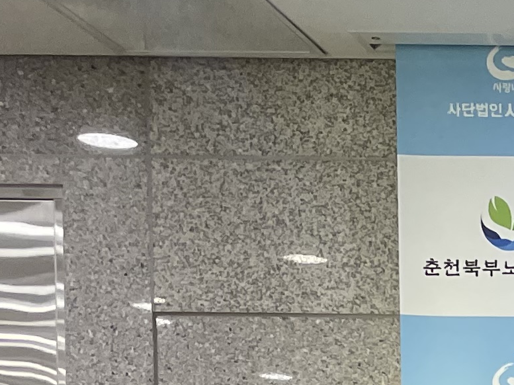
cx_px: 1029
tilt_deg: -1.8
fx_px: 2004
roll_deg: +1.0
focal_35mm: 135
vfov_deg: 10.1
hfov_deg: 12.8
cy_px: 801
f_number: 1.6
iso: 100
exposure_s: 1/120
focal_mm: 4.2
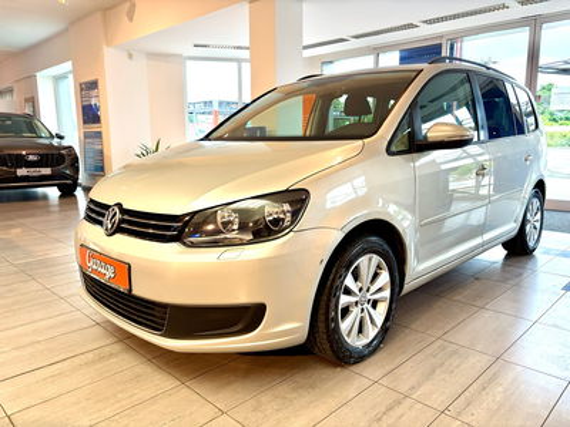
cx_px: 285
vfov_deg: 53.1
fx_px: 428
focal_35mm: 26
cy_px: 214
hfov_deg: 67.3
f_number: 1.6
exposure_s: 1/122
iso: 125
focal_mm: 5.96
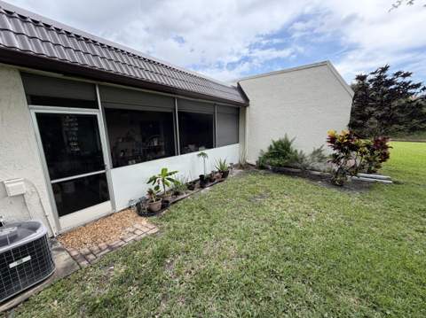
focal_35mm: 14
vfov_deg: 85.6
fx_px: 172
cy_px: 159
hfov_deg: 102.1
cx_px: 213
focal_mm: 2.22
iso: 50
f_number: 2.2
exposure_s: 1/228
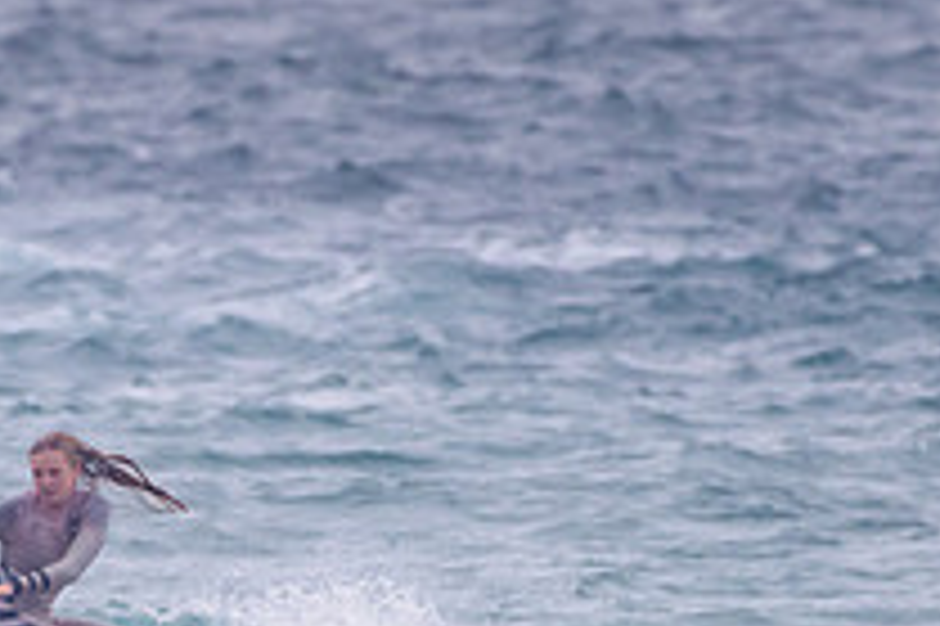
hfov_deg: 1.2
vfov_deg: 0.8
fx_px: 44483
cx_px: 34
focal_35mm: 1705
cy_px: 638
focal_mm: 500
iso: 900
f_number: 5.6
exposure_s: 1/2000
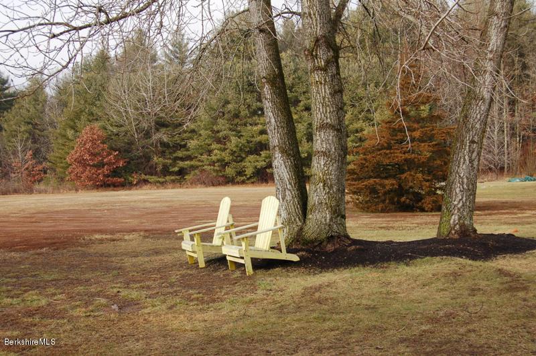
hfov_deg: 38.9
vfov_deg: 26.4
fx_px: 759
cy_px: 178
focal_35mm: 51
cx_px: 268
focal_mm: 34
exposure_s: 1/250
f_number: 8
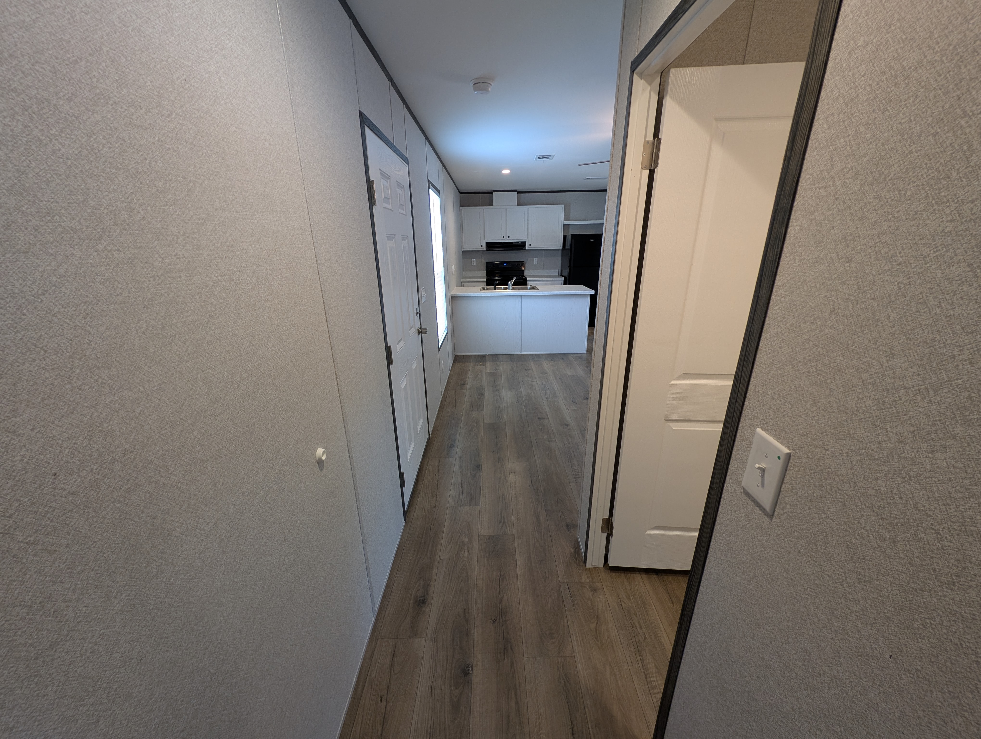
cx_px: 490
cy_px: 370
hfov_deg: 110.5
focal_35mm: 12
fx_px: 341
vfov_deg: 94.6
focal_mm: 2.23
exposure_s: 1/40
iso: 75
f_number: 1.95
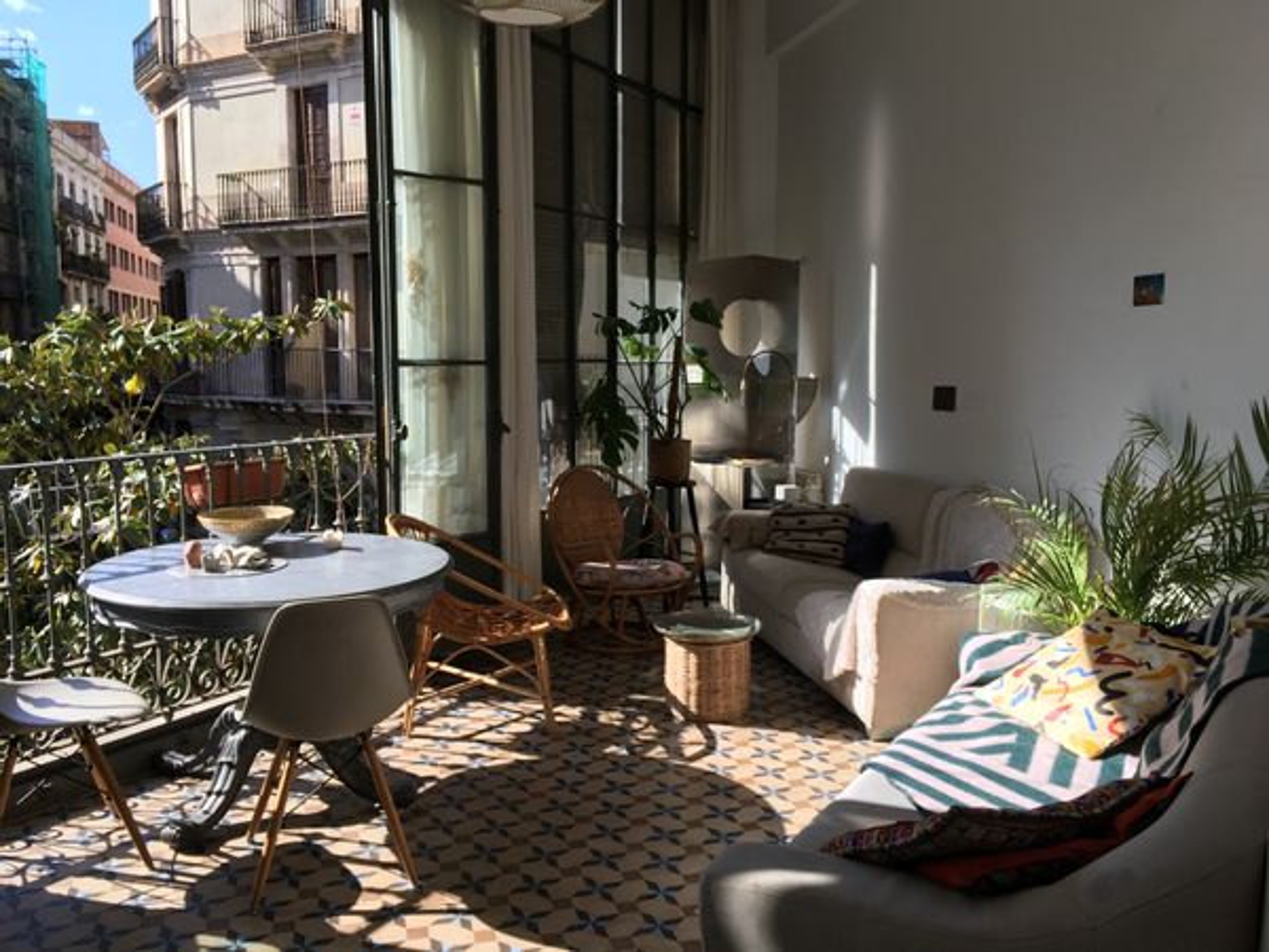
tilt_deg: -6.6
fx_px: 1063
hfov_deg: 61.7
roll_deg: -1.0
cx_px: 634
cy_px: 476
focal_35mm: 29
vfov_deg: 48.2
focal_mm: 4.15
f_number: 2.2
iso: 25
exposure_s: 1/549
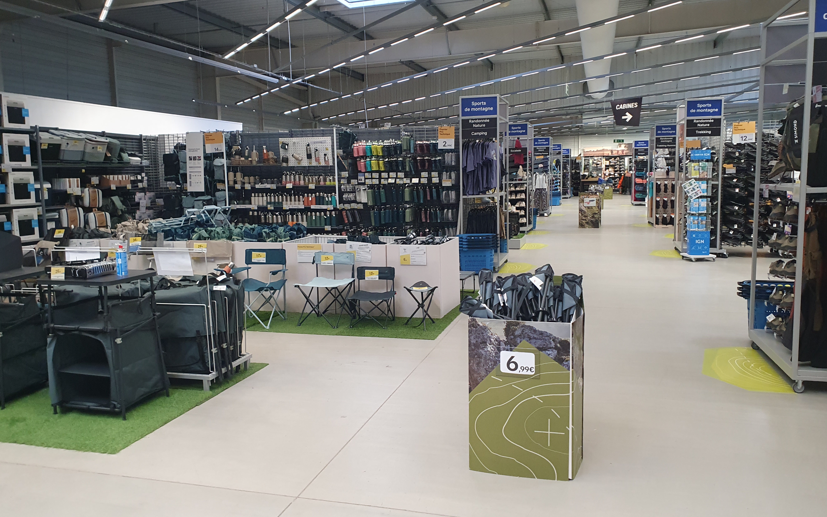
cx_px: 412
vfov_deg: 44.5
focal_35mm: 28
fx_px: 631
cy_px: 245
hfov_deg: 66.5
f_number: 2.4
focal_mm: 4.32
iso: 320
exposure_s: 1/50
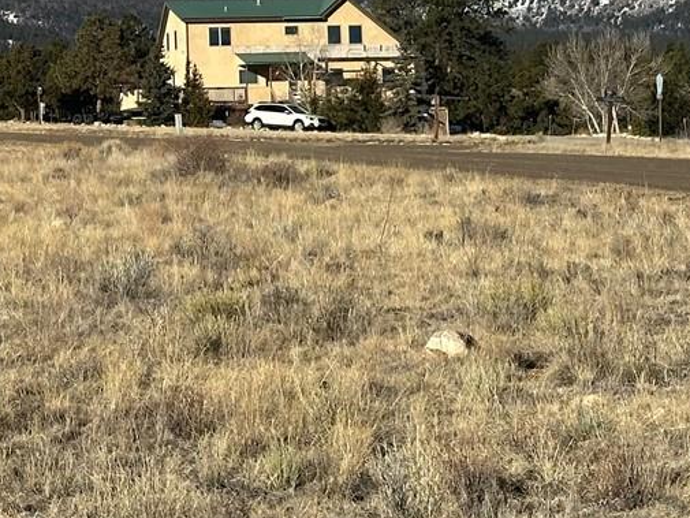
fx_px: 3031
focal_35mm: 152
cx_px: 11
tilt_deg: +5.4
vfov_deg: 9.7
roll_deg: +1.3
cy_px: -70
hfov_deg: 12.8
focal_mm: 6.86
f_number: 1.78
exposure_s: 1/6623
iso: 64
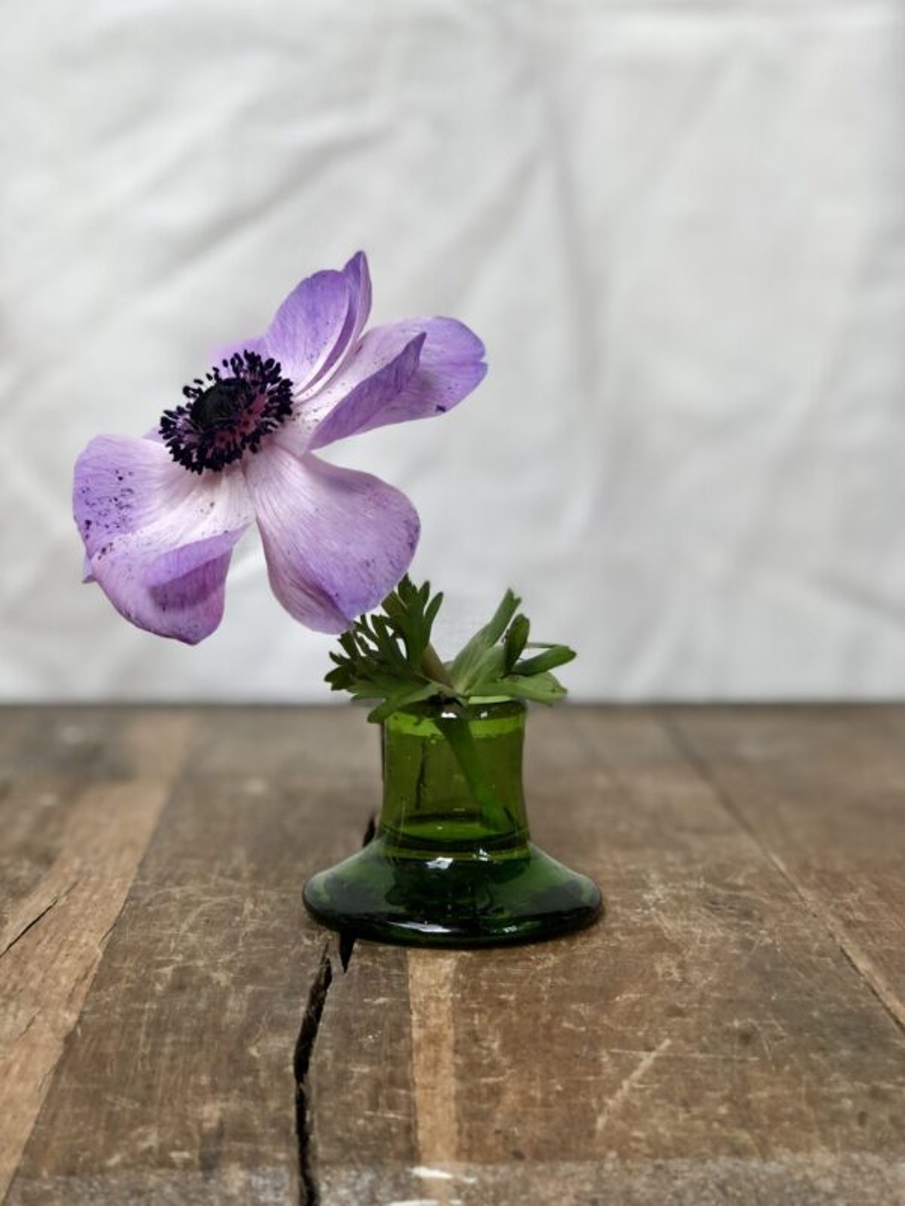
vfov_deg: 33.8
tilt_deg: -7.5
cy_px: 603
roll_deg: +1.0
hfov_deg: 25.7
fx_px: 1987
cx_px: 452
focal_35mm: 57
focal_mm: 6.6
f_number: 2.8
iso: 20
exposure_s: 1/40
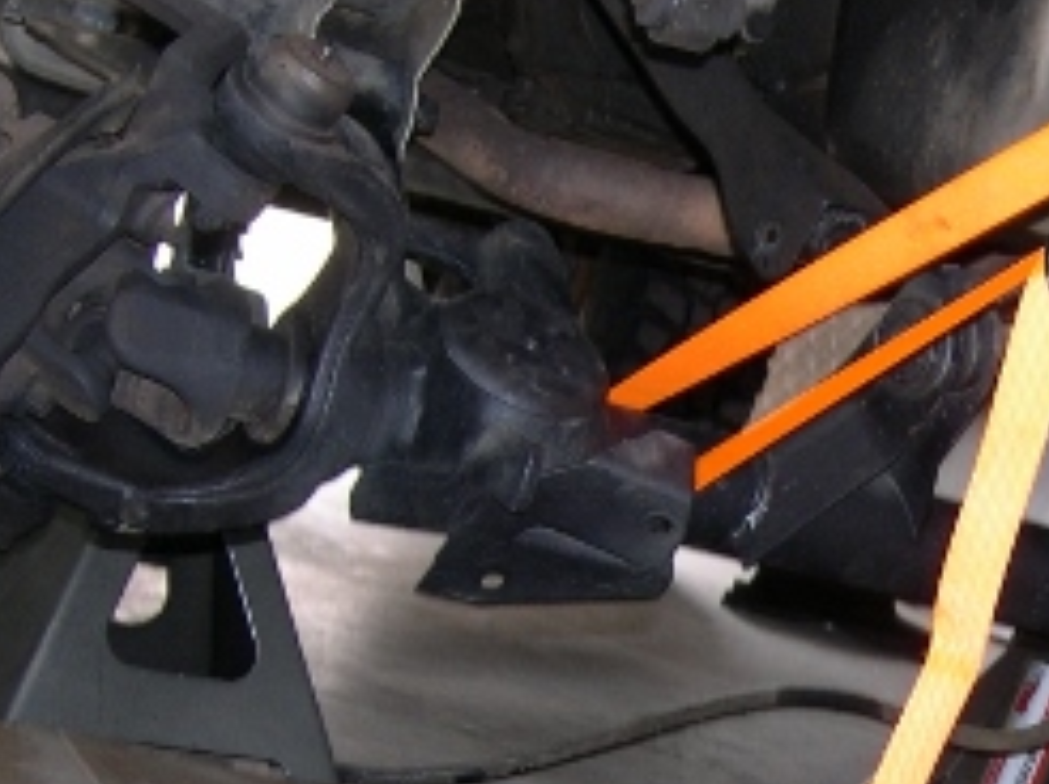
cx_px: 1079
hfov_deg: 19.2
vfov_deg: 14.5
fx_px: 2997
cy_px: 916
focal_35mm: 99
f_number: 2.8
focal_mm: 8
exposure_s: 1/60
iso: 100
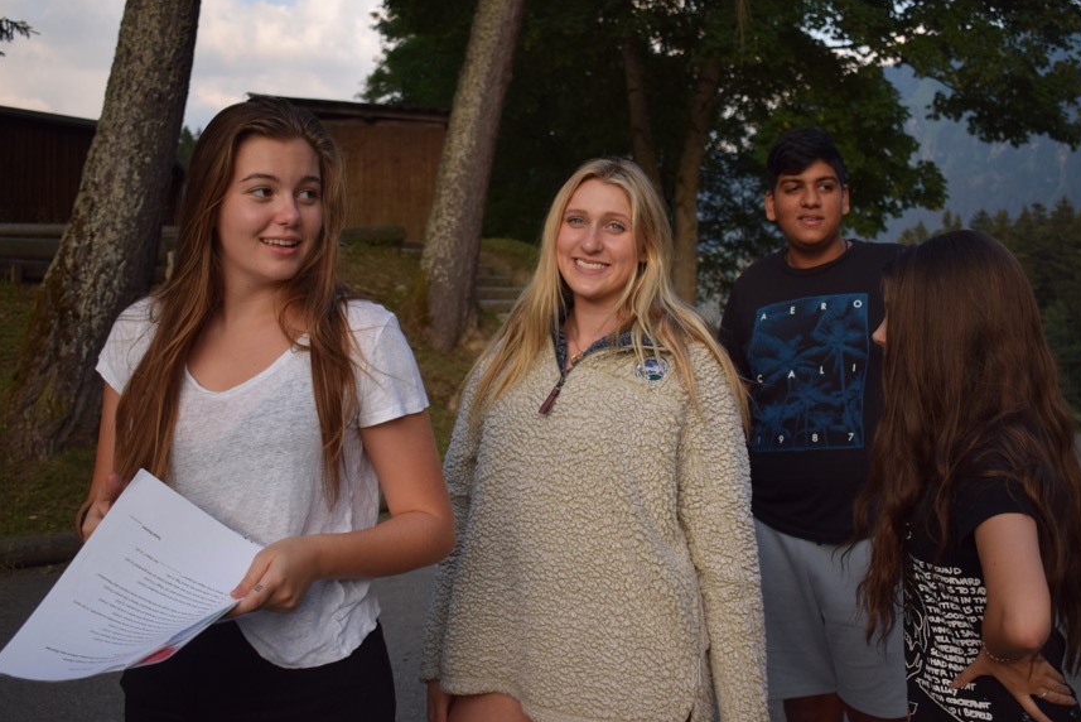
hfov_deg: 46.4
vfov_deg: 31.9
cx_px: 568
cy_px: 336
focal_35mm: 42
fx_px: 1262
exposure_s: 1/1000
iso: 400
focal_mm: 24
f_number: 4
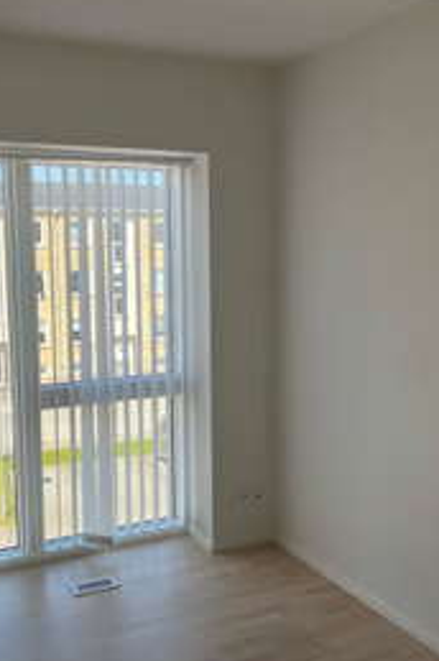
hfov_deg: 34.1
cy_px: 342
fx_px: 715
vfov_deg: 49.6
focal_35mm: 39
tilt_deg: -6.6
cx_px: 190
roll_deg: +0.7
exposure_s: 1/649
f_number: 1.6
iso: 50
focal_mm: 5.1
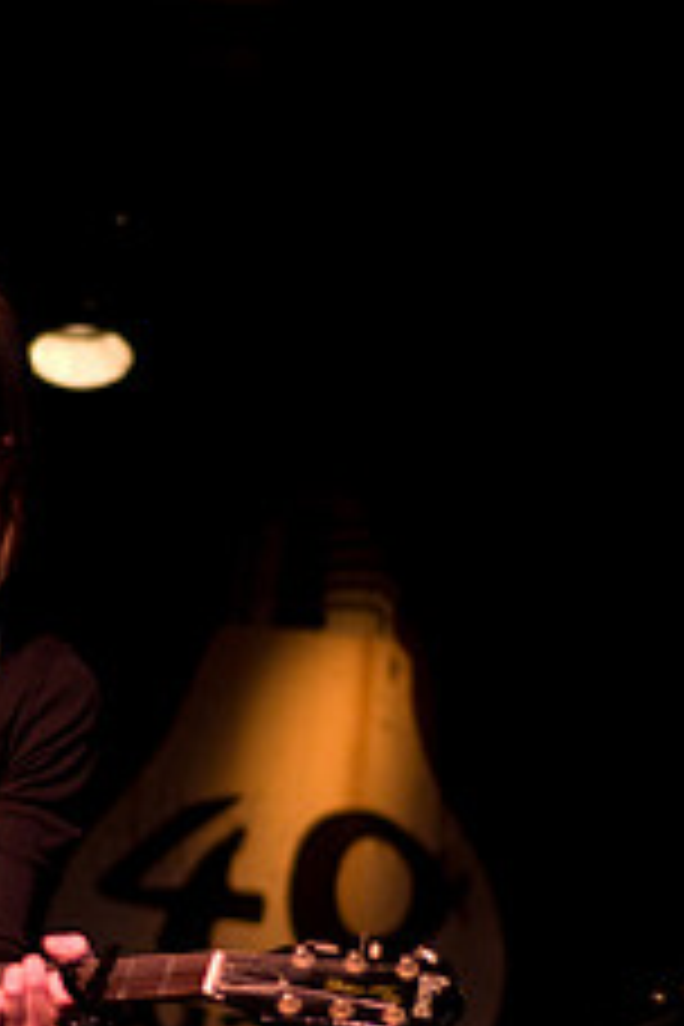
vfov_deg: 13.8
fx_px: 4218
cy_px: 900
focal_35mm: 148
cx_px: 106
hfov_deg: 9.2
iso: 1000
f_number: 1.8
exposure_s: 1/60
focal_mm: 50
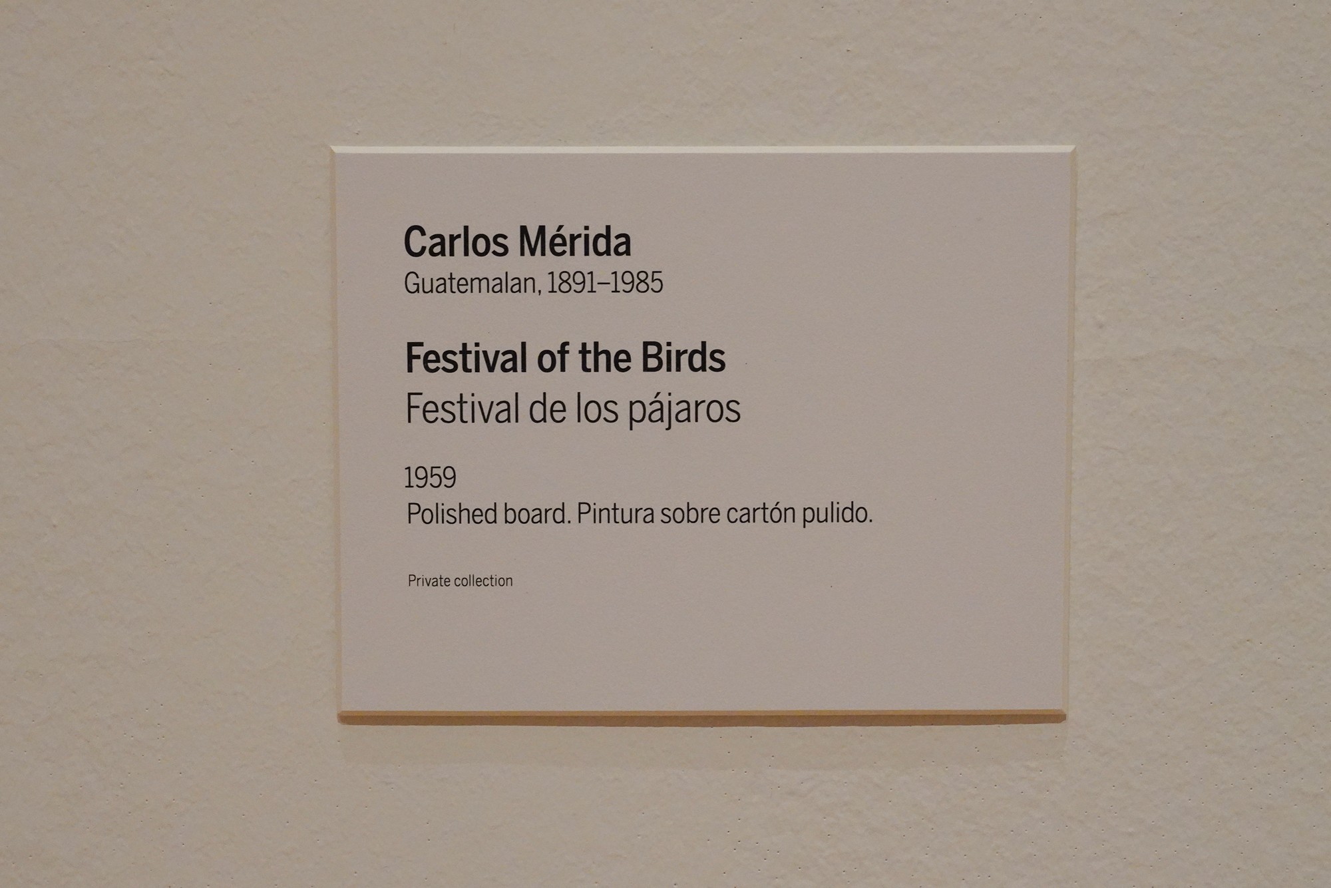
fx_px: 2219
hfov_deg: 33.4
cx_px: 666
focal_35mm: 60
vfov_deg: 22.6
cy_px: 444
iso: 6400
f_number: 13
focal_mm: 60
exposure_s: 1/100
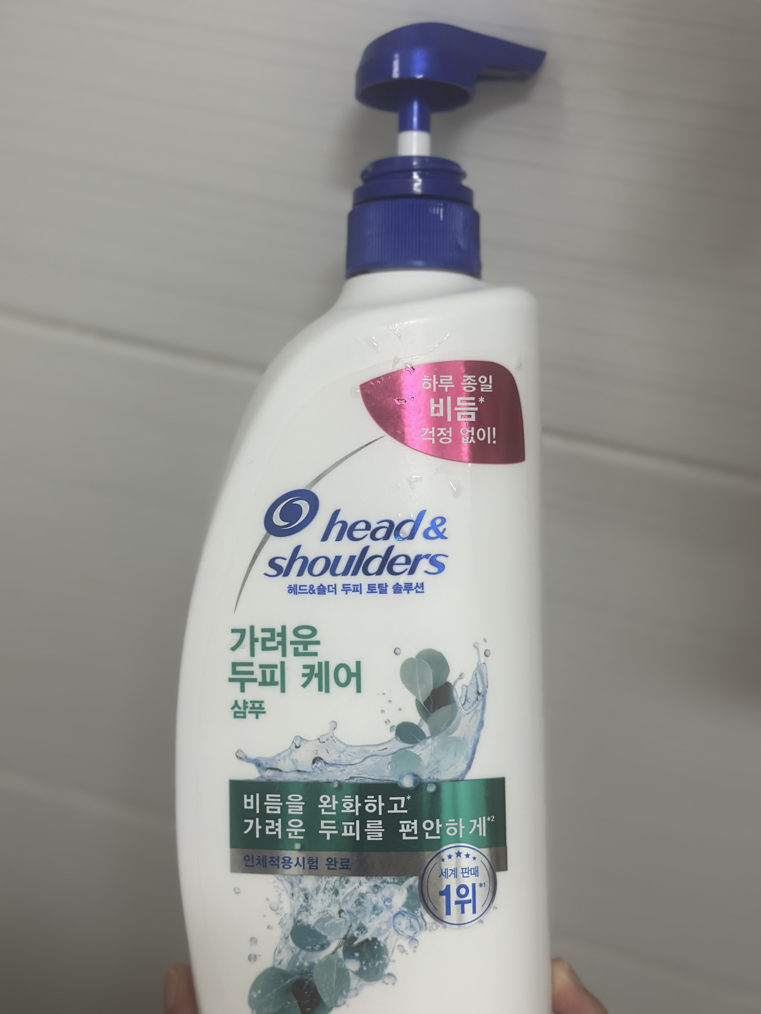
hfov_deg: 30.3
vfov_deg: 39.7
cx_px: 380
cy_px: 507
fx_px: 1407
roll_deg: -3.7
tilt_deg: -37.7
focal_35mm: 48
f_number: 1.78
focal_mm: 6.86
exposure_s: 1/120
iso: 125
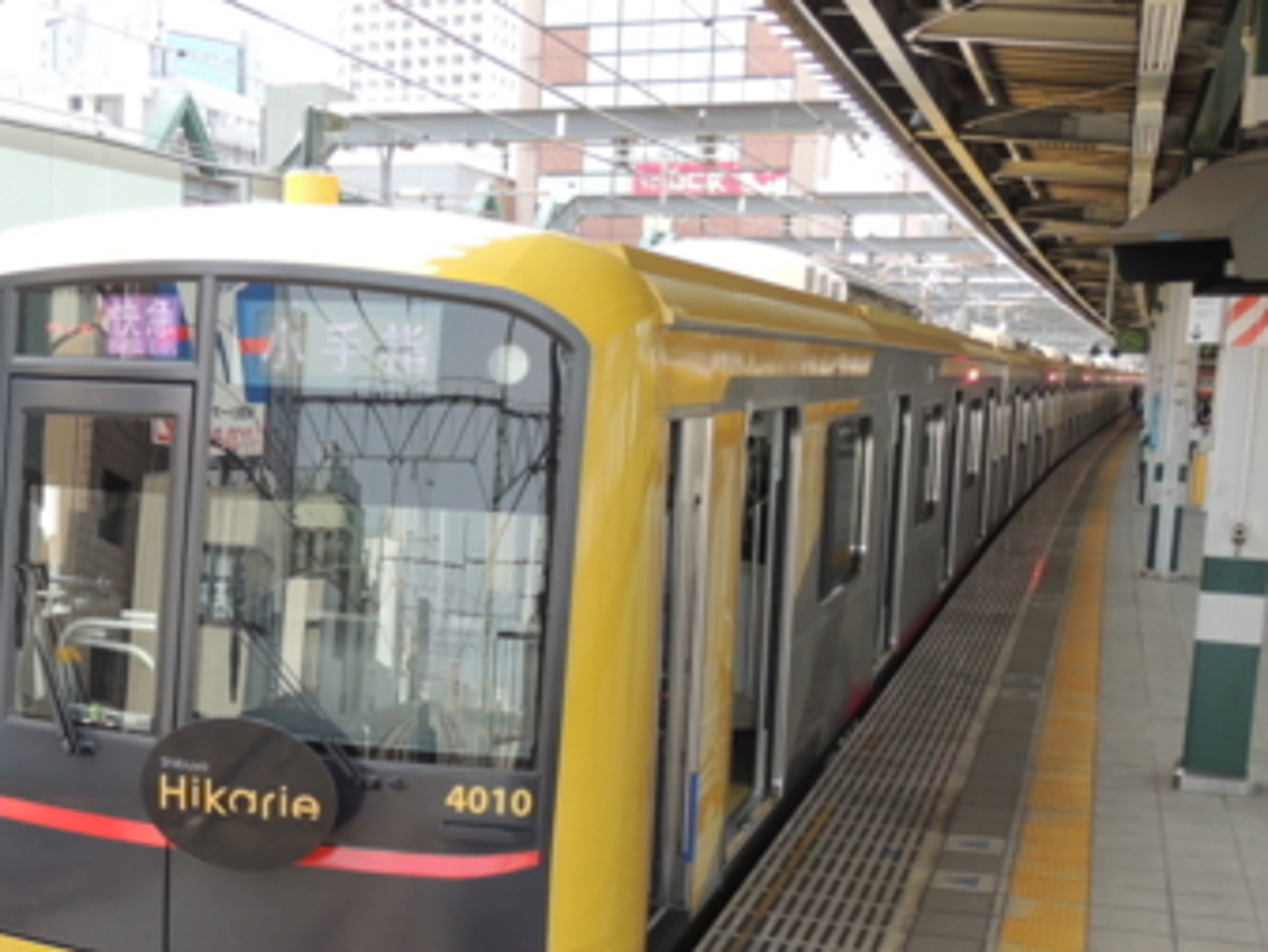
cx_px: 399
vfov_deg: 30.6
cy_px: 666
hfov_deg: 39.8
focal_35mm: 47
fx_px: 1722
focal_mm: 5.8
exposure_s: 1/250
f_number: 3.2
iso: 160
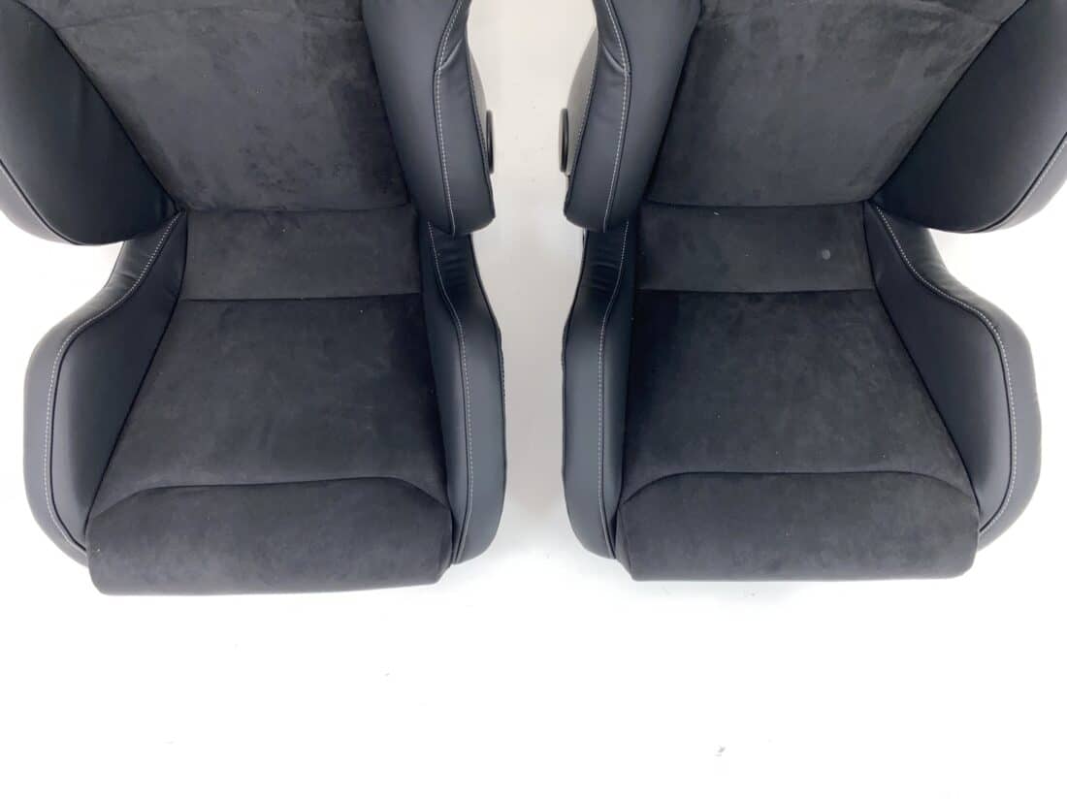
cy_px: 400
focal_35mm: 26
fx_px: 801
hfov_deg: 67.3
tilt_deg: -73.3
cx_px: 534
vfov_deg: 53.1
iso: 50
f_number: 1.8
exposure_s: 1/24
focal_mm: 4.25
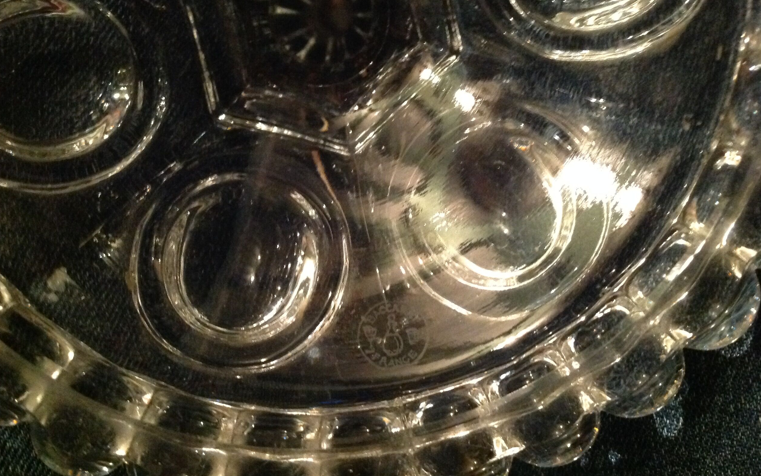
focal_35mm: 38
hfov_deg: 51.5
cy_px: 263
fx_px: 788
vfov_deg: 33.5
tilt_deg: -84.2
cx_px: 372
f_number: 2.4
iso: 800
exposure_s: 1/15
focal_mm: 4.28
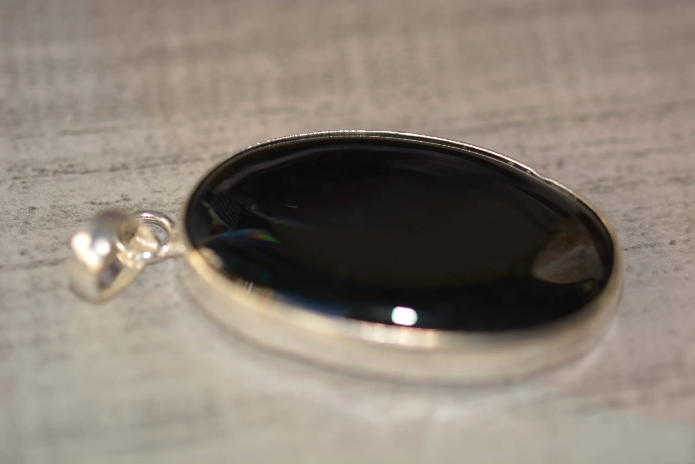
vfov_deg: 8.7
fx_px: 3041
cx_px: 348
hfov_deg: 13.0
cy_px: 232
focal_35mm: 158
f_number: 4
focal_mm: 105
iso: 160
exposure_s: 1/100
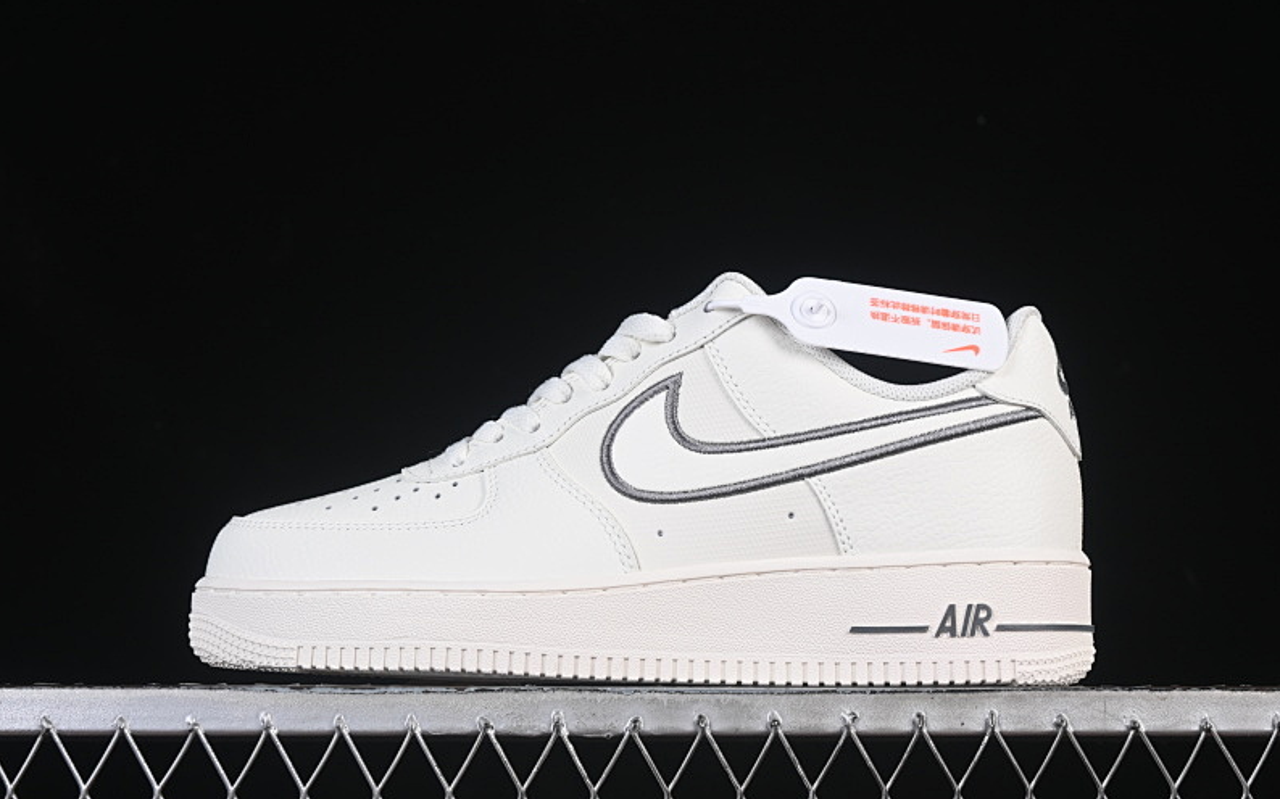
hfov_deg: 26.8
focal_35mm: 77
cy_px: 421
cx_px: 642
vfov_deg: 16.9
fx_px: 2686
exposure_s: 1/80
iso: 160
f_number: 8
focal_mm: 50
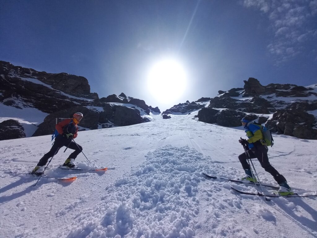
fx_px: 119
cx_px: 158
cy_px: 119
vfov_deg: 89.9
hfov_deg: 106.2
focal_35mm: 13
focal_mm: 1.42
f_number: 2.2
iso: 40
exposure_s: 1/5025
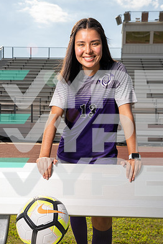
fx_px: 319
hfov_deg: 28.6
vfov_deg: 41.9
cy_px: 133
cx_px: 85
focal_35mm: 47
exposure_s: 1/640
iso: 250
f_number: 8
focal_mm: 41
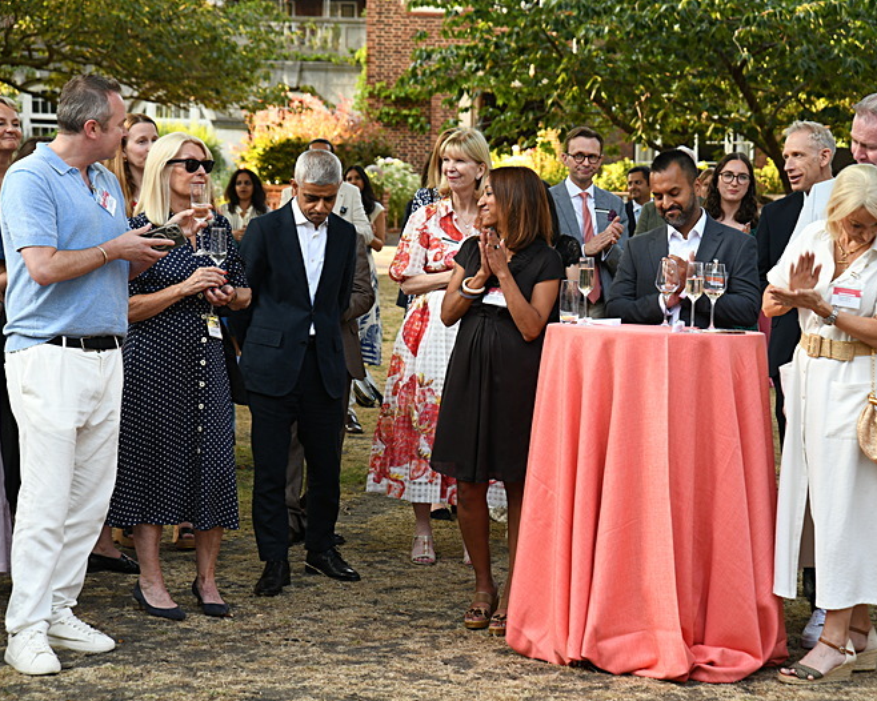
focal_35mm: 97
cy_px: 351
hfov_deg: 19.8
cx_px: 497
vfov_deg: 15.9
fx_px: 2517
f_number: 6.3
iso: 400
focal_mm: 85
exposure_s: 1/60
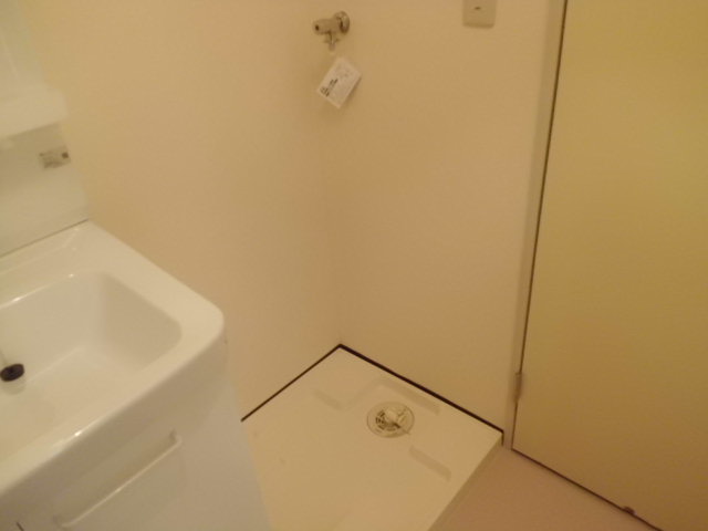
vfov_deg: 53.1
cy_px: 266
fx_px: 532
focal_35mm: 26
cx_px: 354
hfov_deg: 67.3
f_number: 2.8
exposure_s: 1/50
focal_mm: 4.7
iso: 400
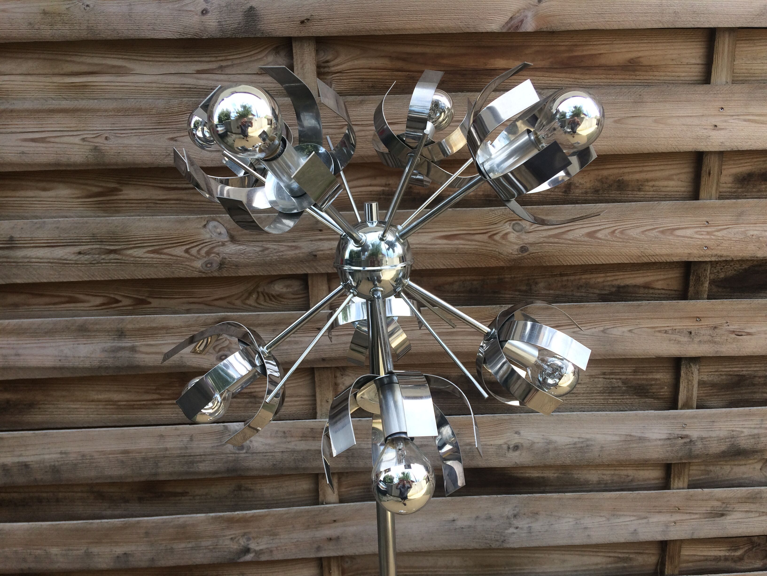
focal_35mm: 29
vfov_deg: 48.2
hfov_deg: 61.7
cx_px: 384
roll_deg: +1.0
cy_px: 288
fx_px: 643
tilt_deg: -17.9
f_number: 2.2
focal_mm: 4.15
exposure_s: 1/366
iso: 32
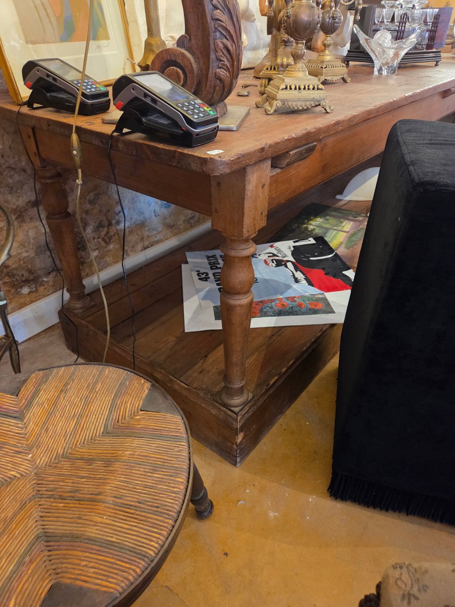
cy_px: 304
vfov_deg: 73.9
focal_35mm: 23
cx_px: 228
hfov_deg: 58.9
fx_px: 403
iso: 1000
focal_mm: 5.4
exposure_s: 1/100
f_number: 1.8
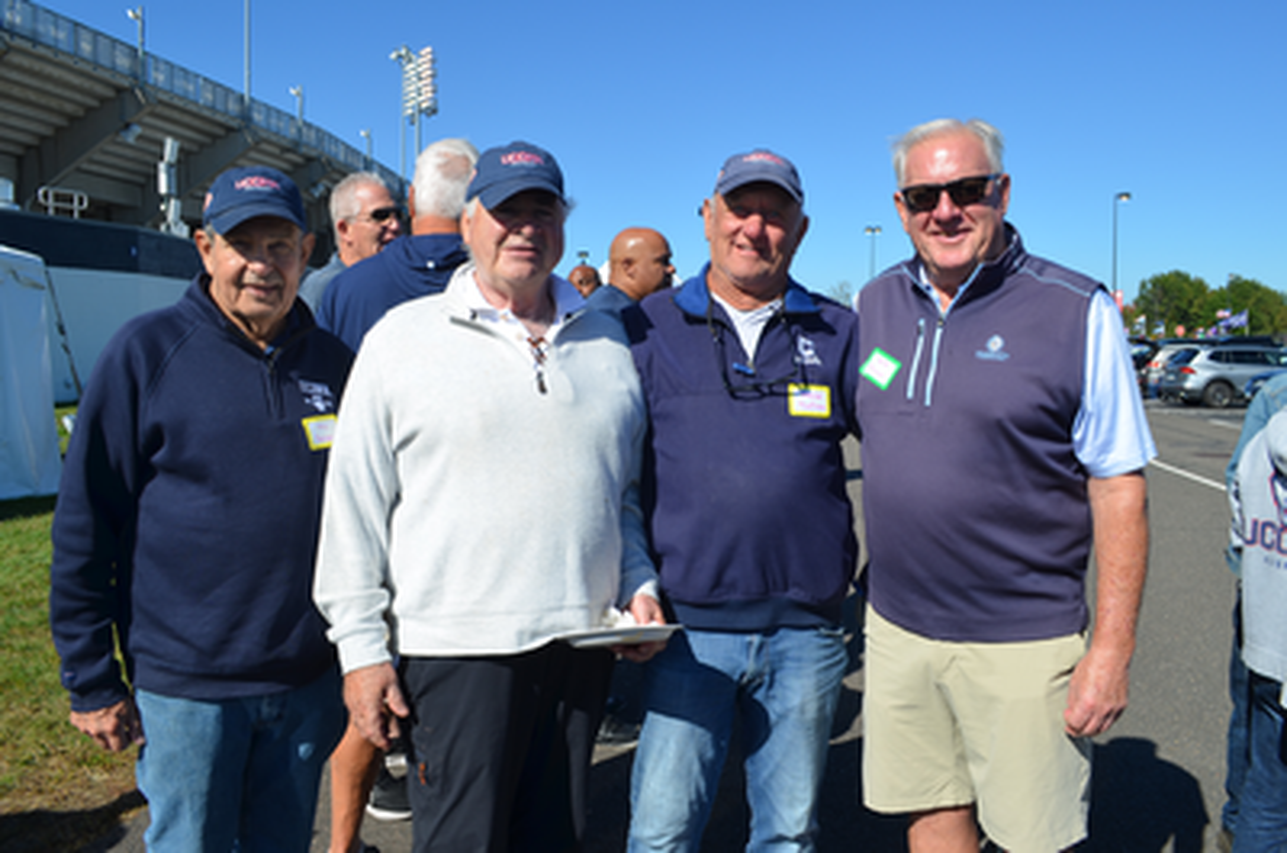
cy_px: 426
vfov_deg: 47.7
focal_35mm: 27
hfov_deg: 67.5
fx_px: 963
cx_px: 644
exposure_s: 1/250
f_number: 8
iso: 100
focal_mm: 18
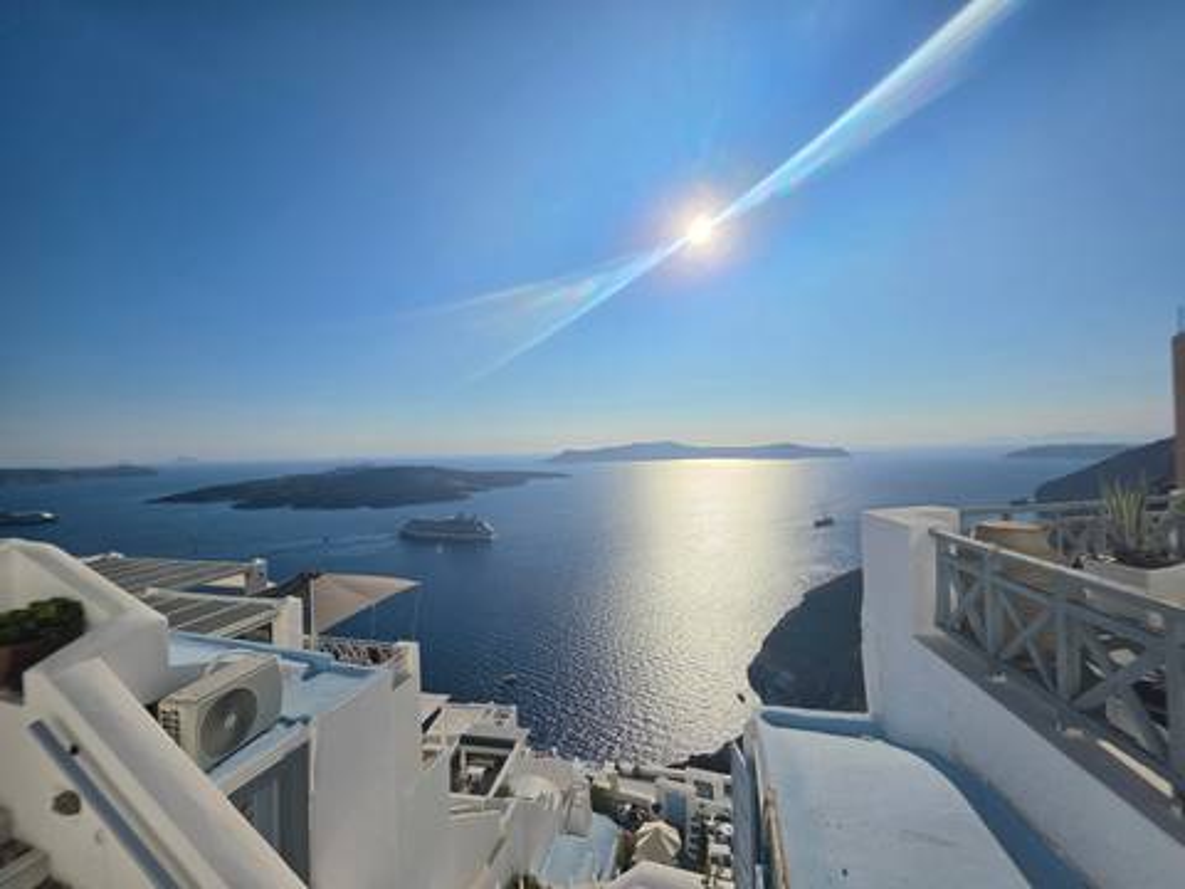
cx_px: 592
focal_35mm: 13
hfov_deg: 106.2
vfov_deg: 89.9
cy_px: 444
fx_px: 445
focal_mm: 2.2
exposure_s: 1/7902
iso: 20
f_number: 1.9
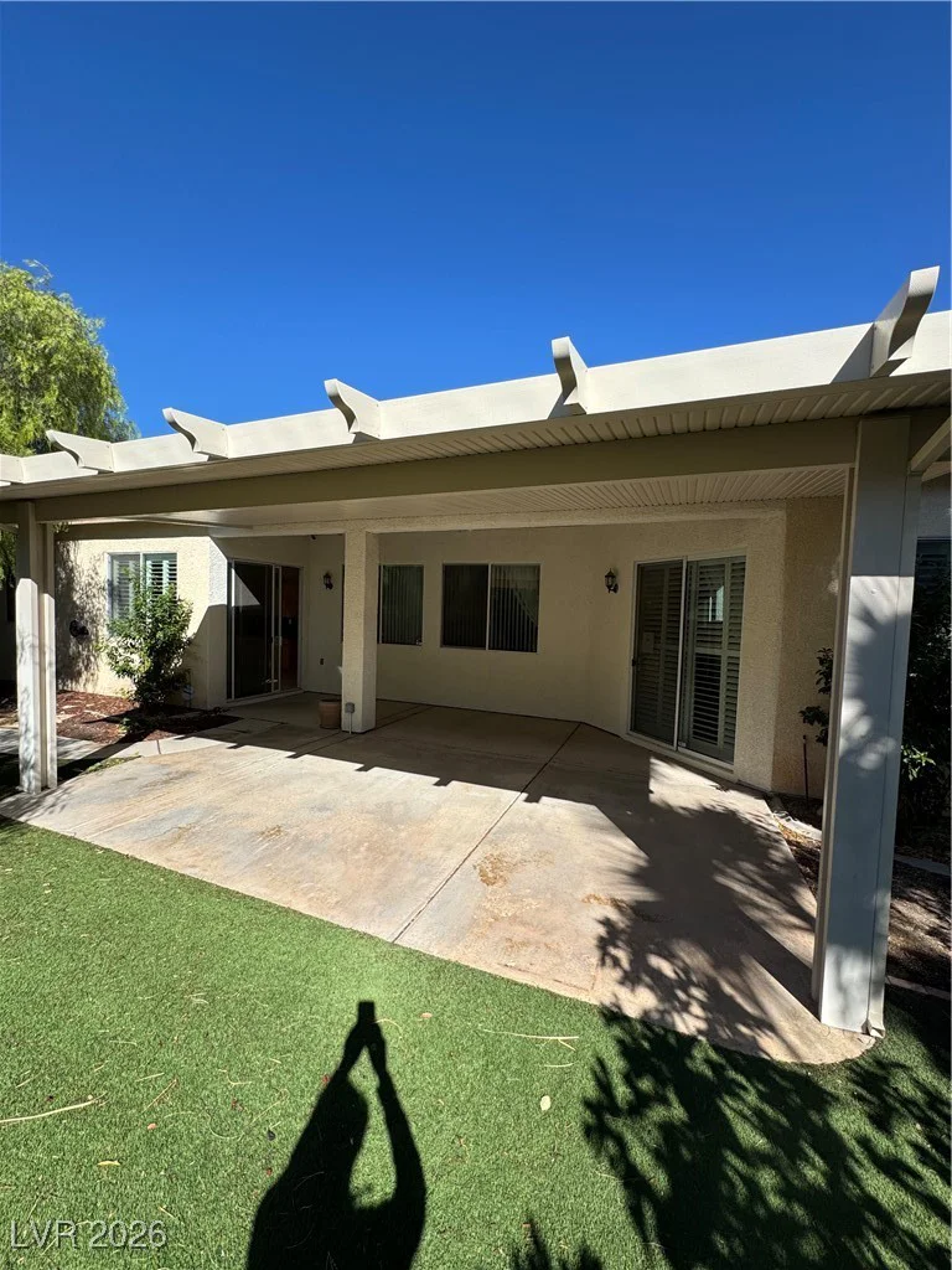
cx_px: 476
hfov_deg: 85.7
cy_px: 635
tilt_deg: -2.8
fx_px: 513
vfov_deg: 102.1
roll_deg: -2.0
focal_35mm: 14
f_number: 2.2
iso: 50
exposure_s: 1/1672
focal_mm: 2.22
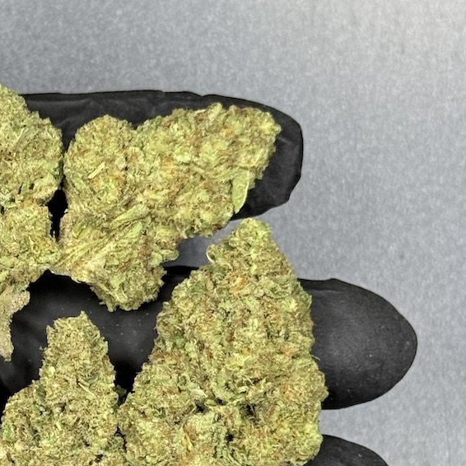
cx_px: -35
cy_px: 309
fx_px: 2193
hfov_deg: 12.0
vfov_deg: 12.1
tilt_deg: -85.1
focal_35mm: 144
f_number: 1.78
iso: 100
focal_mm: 6.76
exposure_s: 1/60
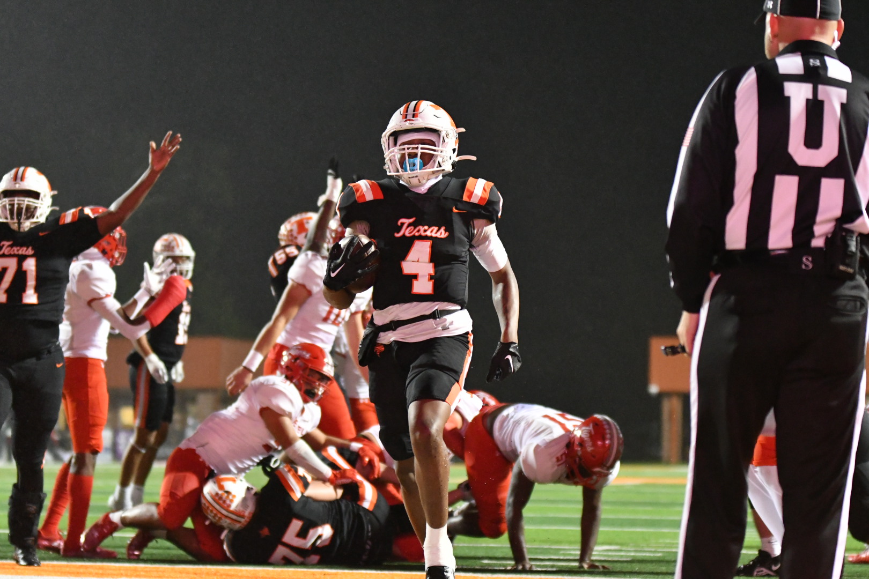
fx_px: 3114
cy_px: 290
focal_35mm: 129
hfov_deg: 15.9
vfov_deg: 10.6
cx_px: 434
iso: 6400
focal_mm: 86
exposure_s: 1/800
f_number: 2.8
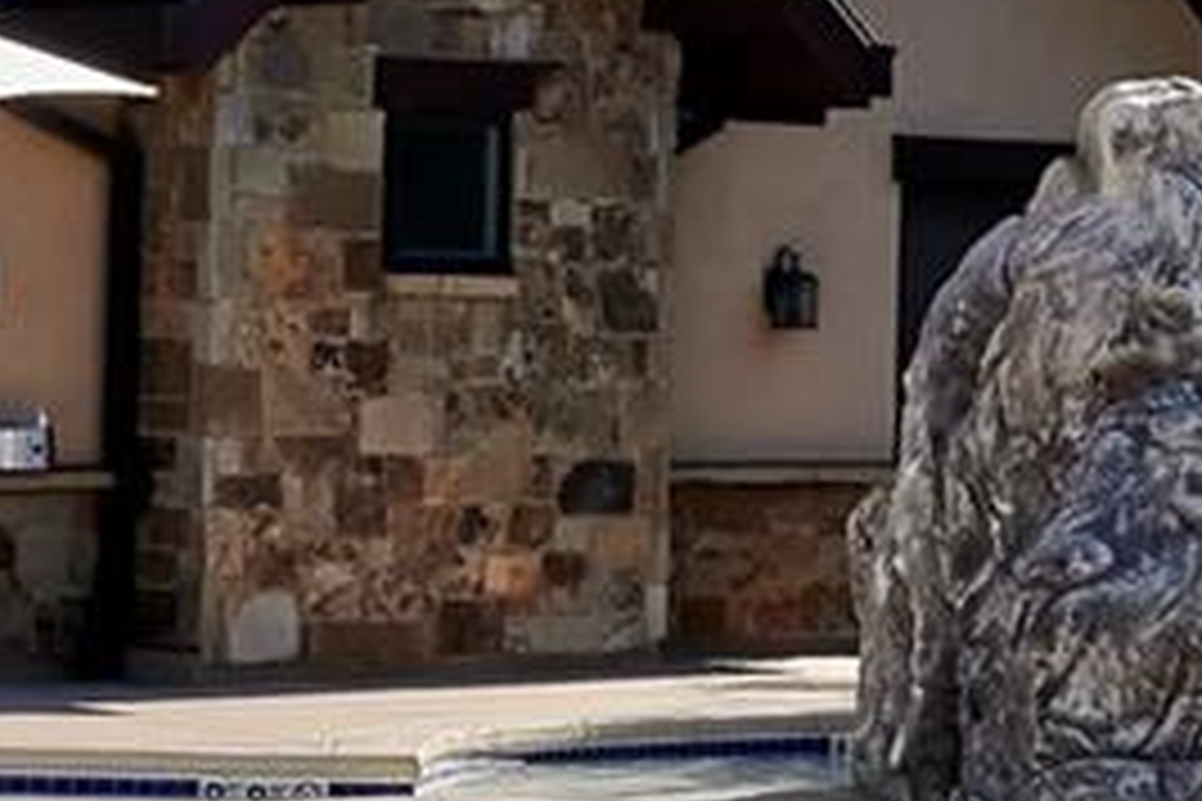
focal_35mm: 198
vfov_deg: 6.9
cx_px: 819
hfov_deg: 10.4
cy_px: 459
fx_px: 6610
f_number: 10
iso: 400
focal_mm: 33
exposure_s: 1/1000
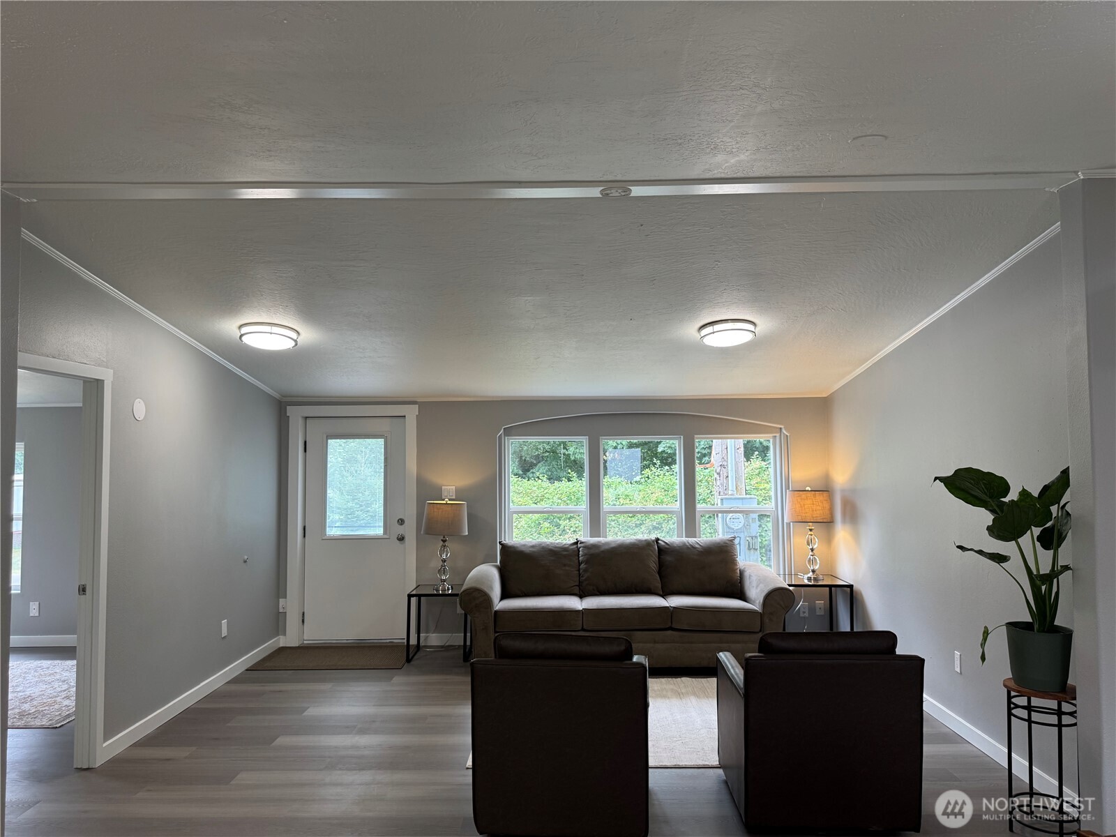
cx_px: 558
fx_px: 774
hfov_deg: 71.6
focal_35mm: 24
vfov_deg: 56.8
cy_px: 418
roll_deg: +0.2
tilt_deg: +2.1
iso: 125
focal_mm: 6.76
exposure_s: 1/120
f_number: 1.78
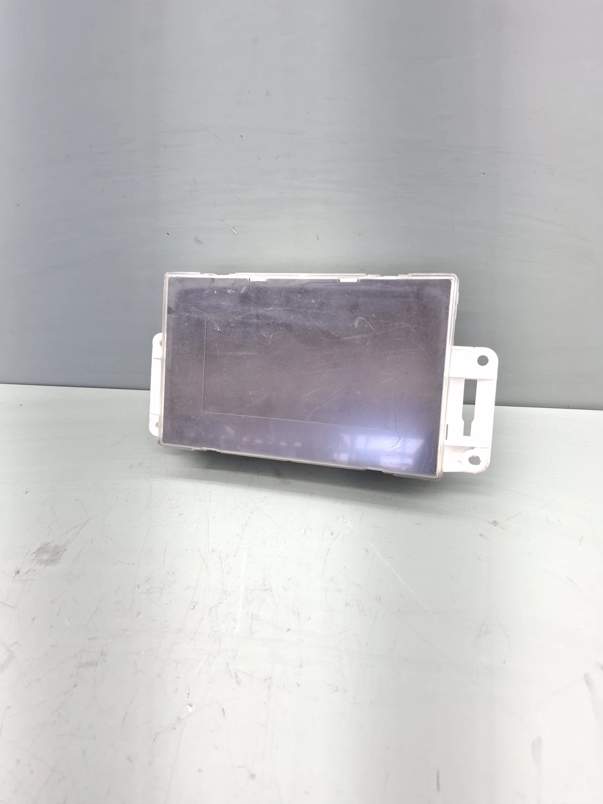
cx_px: 302
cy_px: 402
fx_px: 534
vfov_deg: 73.9
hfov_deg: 58.9
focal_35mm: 23
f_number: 1.8
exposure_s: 1/120
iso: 200
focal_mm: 5.54
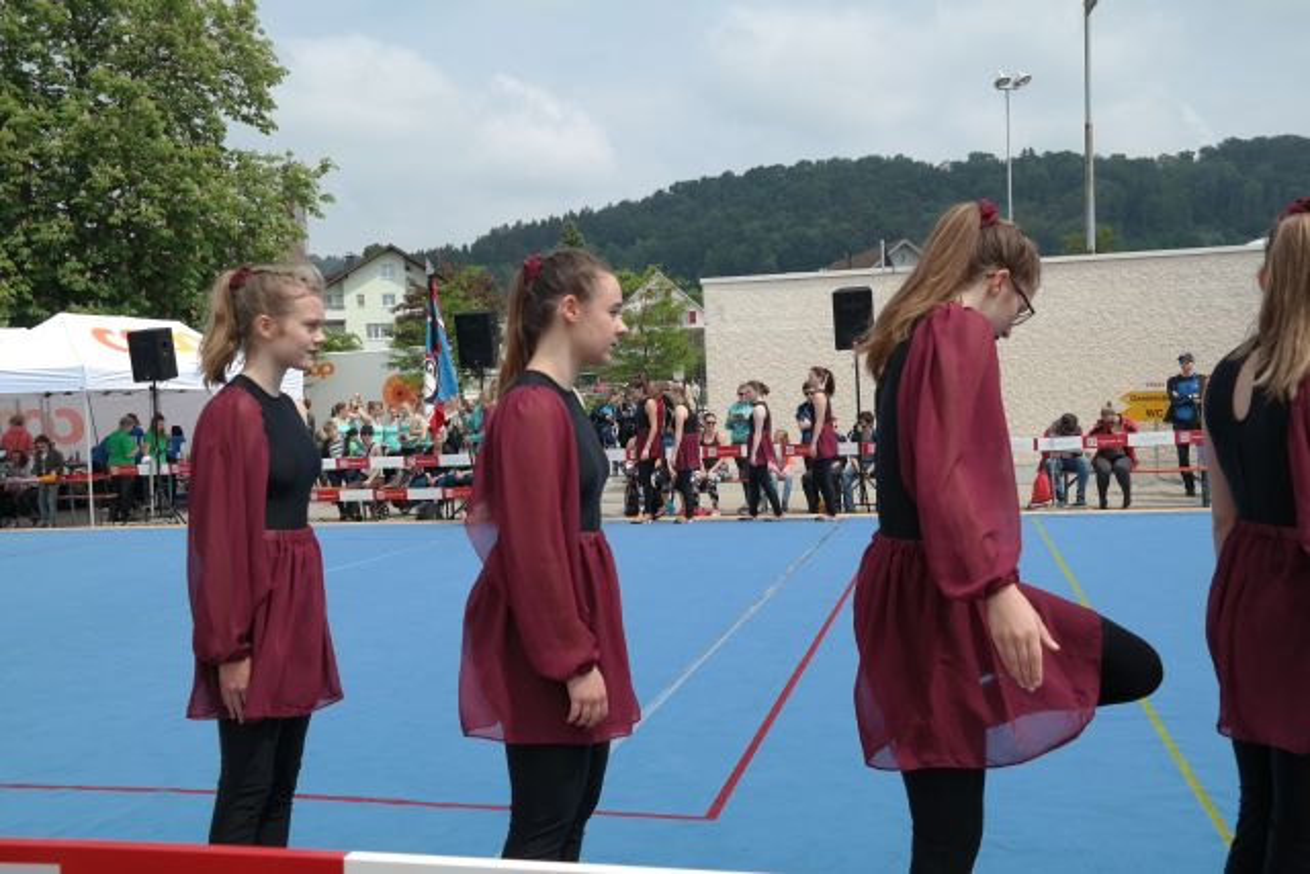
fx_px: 1201
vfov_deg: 40.0
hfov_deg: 57.2
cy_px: 437
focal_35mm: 33
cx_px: 655
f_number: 7.1
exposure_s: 1/320
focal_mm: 22
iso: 100
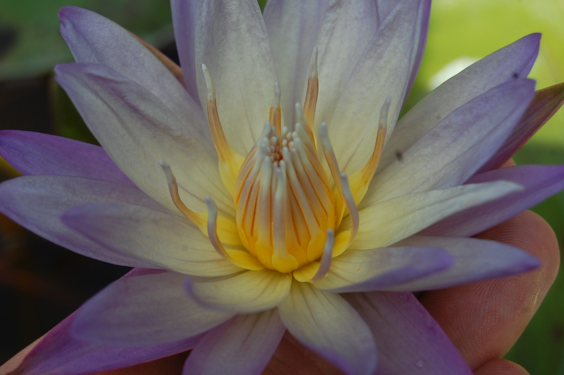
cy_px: 188
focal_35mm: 82
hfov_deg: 24.6
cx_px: 282
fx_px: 1291
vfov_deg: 16.5
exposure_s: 1/320
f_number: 9
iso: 200
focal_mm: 55
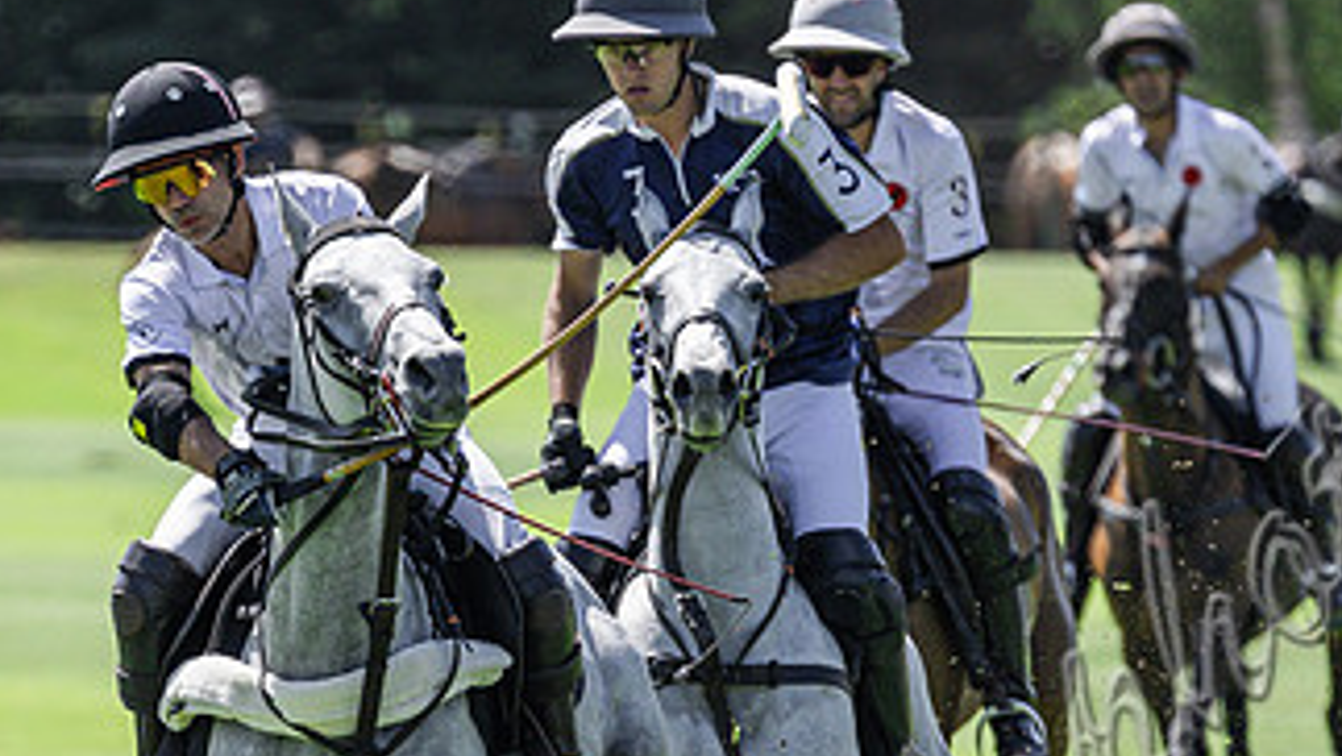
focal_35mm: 1188
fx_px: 42292
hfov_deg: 1.8
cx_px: 402
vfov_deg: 1.0
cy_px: 1022
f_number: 5.3
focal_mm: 340
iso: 320
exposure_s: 1/1600
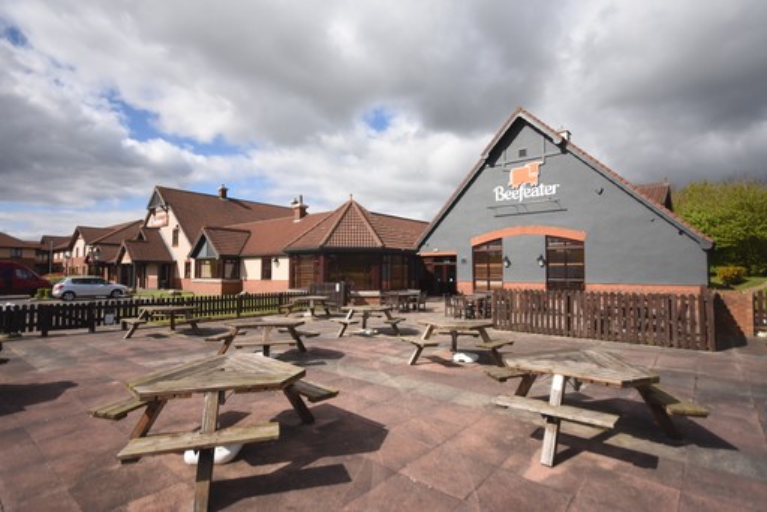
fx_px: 384
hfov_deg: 90.0
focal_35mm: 18
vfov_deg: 67.5
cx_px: 384
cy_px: 256
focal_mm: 12
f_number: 4.5
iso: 800
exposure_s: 1/6400
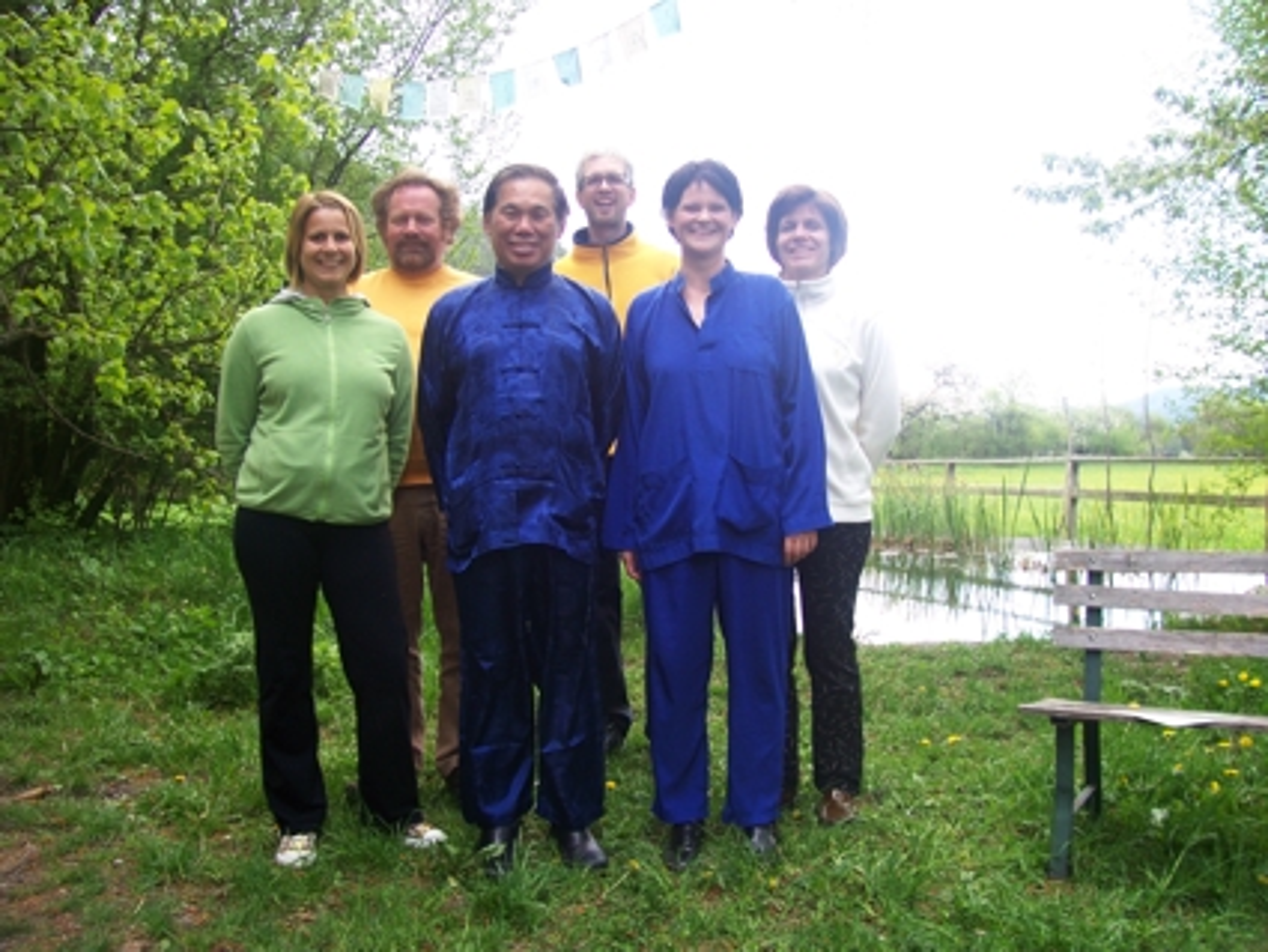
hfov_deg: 53.9
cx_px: 634
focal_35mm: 34
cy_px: 476
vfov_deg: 41.8
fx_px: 1246
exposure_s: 1/100
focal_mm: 5.6
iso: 80
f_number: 2.7
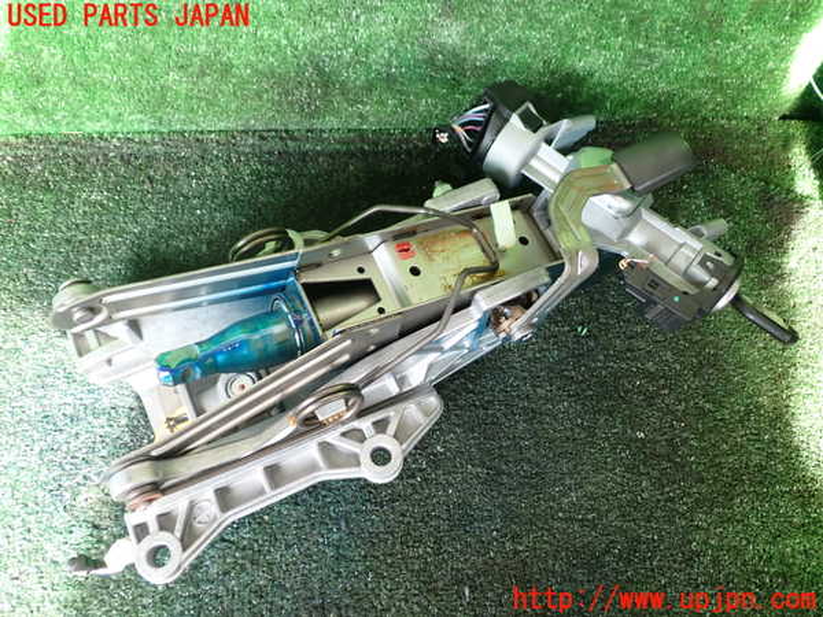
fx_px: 713
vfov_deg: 46.8
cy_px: 308
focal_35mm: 30
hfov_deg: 60.0
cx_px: 412
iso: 200
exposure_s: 1/60
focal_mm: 5.4
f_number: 2.3
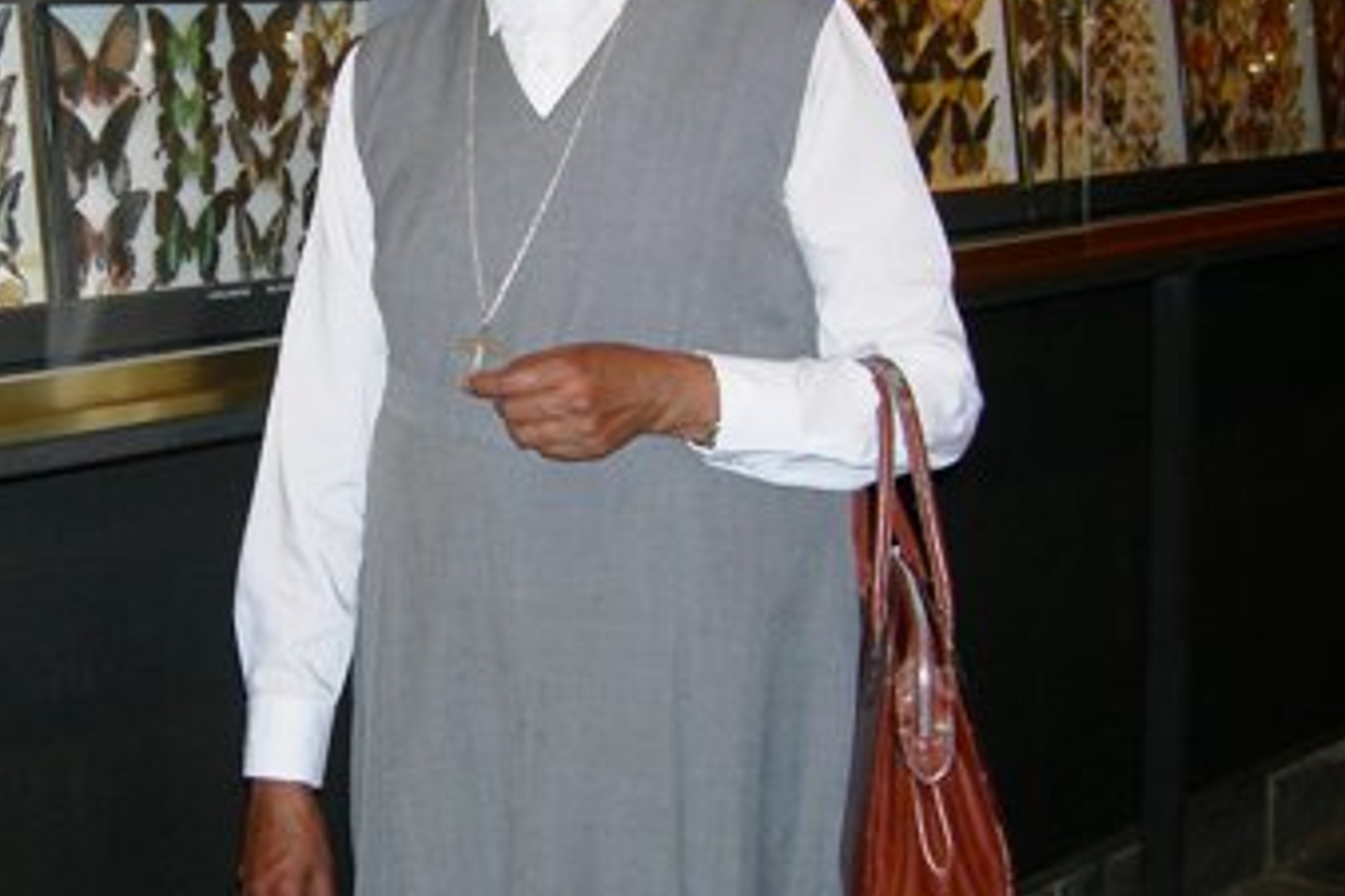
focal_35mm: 71
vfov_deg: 19.1
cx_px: 287
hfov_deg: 27.9
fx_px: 2651
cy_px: 323
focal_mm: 7.5
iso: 64
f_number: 2.7
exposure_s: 1/60.1
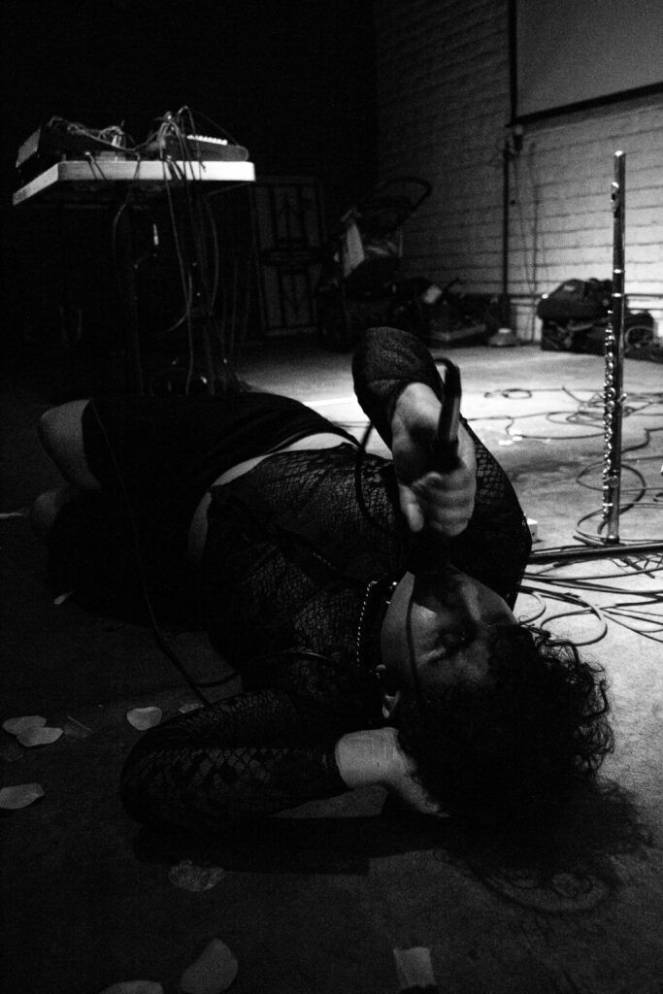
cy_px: 497
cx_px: 332
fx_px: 828
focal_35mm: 30
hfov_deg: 43.6
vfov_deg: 61.9
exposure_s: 1/15
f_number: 4
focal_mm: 20
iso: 3200
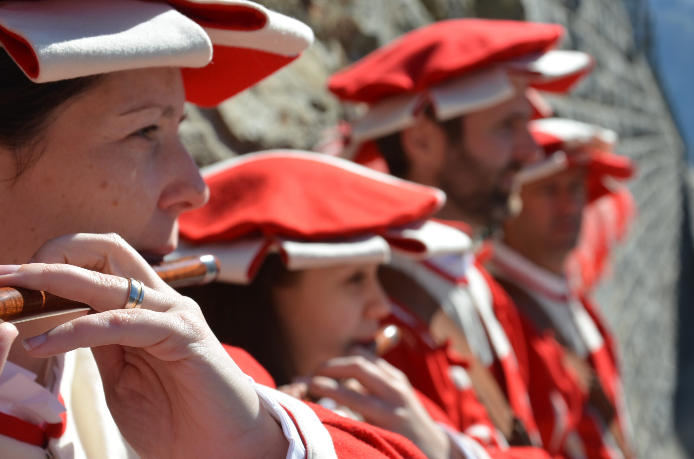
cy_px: 230
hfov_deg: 26.0
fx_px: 1501
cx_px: 347
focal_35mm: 78
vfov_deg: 17.4
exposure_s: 1/250
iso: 100
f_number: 8
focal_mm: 52
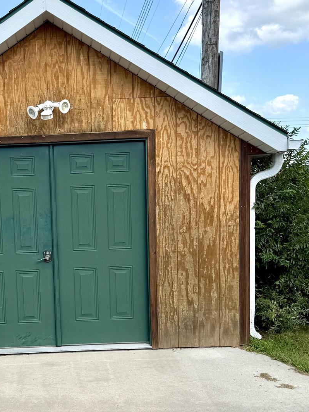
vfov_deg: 36.4
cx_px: 64
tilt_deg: -5.7
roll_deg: +2.4
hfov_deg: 27.5
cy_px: 276
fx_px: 619
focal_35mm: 52
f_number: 1.78
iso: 80
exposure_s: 1/2801
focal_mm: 6.76
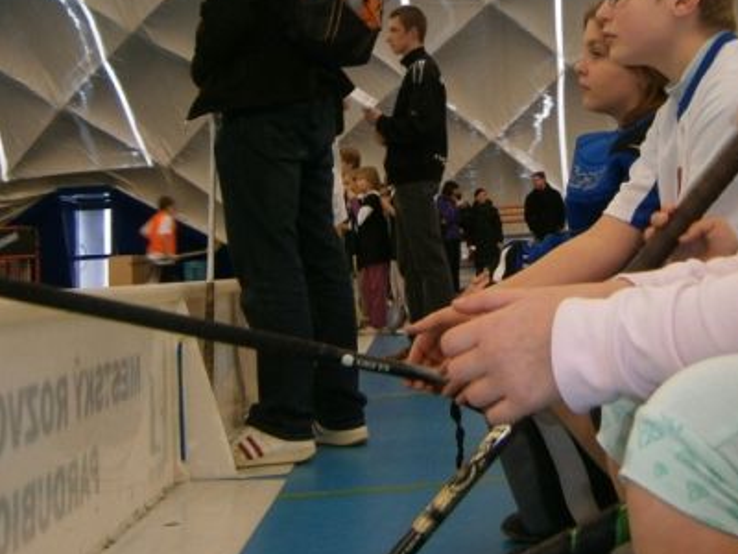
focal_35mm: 52
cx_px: 530
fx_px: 1109
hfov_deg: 36.2
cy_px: 24
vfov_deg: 26.8
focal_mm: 4.7
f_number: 2.8
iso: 125
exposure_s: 1/30
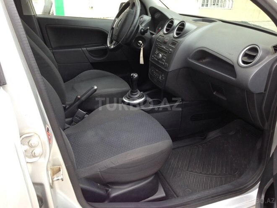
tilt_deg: -24.9
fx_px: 264
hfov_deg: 55.4
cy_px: 104
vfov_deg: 42.9
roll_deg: -1.3
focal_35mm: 33
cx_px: 138
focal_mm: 4.12
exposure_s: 1/24
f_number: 2.4
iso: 50
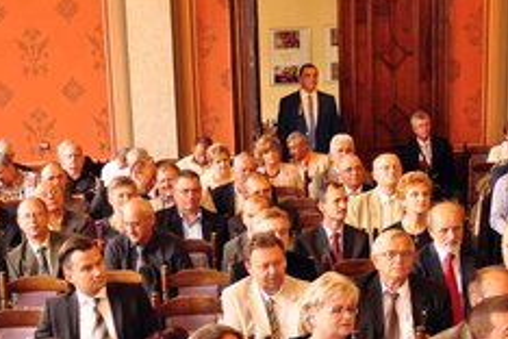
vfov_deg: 17.2
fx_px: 1058
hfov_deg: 26.8
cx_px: 172
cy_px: 428
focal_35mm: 75
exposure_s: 1/30
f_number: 4
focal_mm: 18
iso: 560
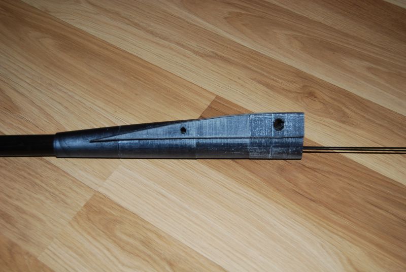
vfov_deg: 29.0
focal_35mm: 46
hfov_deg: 42.3
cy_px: 136
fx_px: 525
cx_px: 203
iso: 200
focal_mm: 31
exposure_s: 1/60
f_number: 4.5
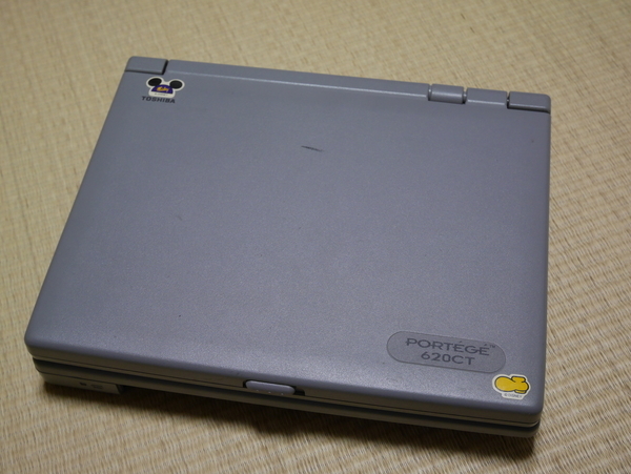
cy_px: 237
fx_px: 912
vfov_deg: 29.1
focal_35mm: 50
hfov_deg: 38.2
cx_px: 316
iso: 800
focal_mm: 25
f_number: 5.2
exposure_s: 1/30
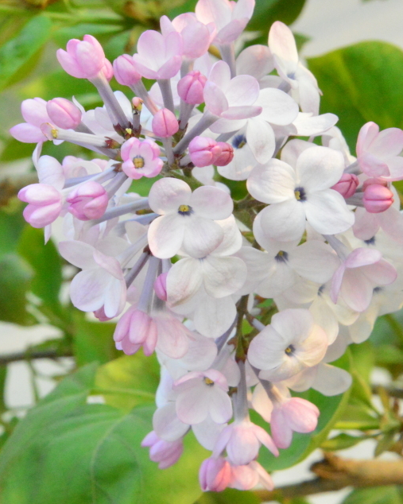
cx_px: 238
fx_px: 3218
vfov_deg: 9.0
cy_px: 265
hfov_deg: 7.2
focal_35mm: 216
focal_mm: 95
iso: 6400
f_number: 25
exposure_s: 1/200
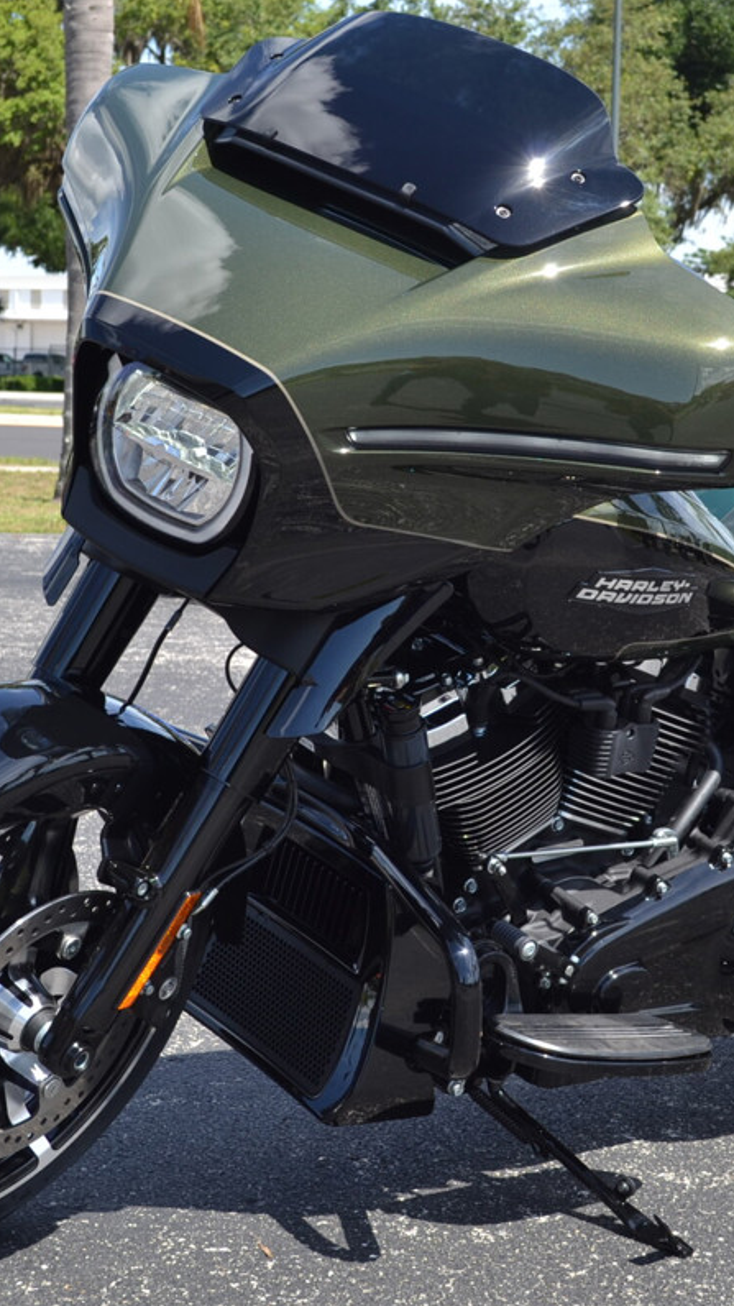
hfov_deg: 17.5
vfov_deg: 30.7
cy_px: 651
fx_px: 2381
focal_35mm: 69
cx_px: 455
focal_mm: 29
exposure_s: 1/200
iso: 100
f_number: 7.1
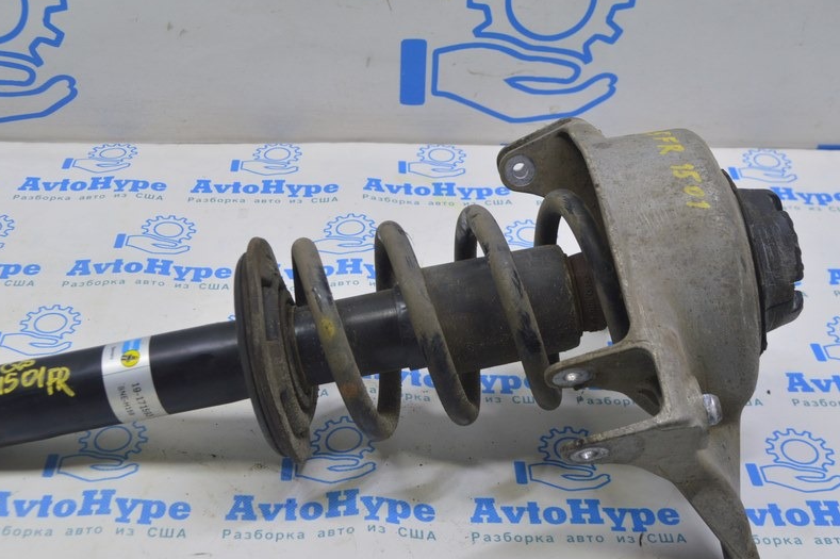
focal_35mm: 49
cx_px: 363
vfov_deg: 27.7
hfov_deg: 40.6
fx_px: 1134
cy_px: 300
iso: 400
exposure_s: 1/25
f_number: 5.6
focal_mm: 25
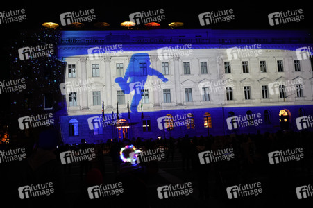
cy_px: 104
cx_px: 156
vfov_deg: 37.8
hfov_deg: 54.5
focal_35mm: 35
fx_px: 304
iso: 1600
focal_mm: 35
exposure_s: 1/20
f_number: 3.5
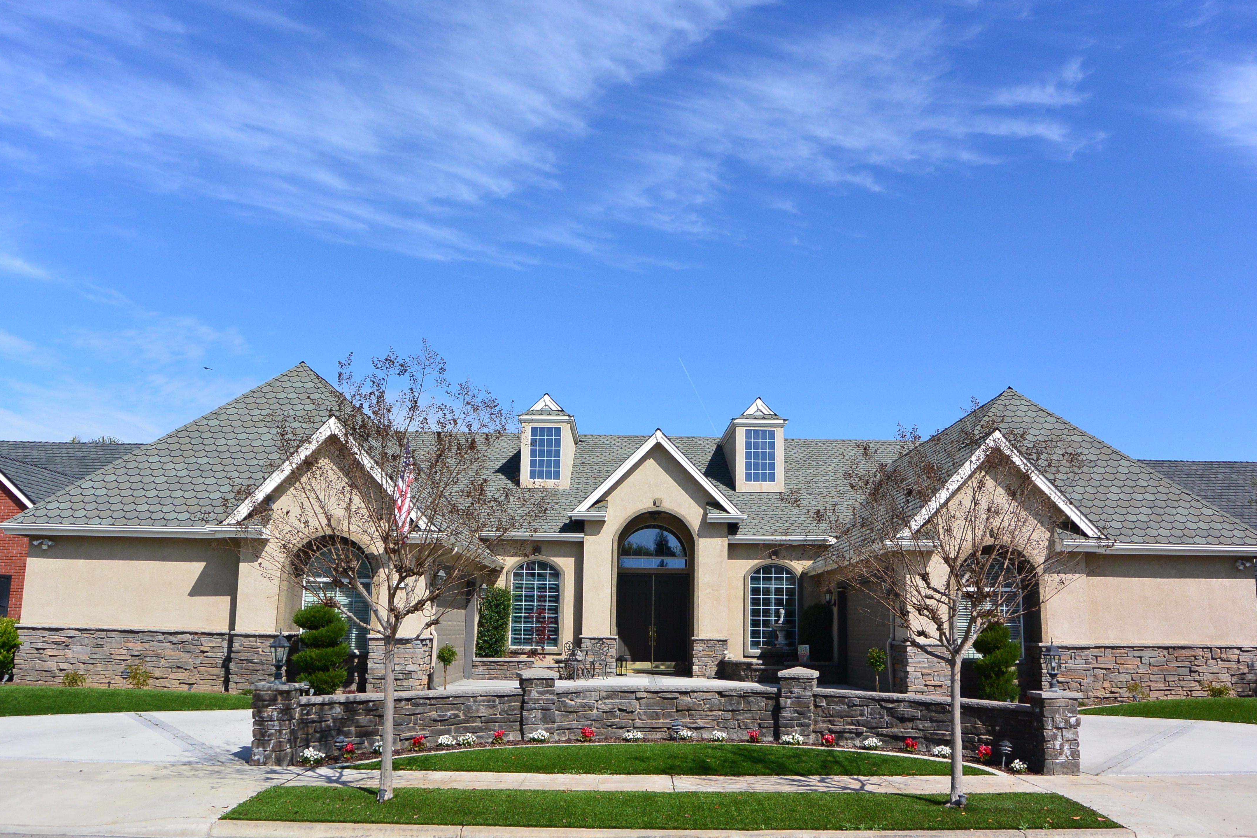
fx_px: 1082
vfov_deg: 42.3
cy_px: 419
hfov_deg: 60.3
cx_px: 650
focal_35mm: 31
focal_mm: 11
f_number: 5
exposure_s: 1/1250
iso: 160
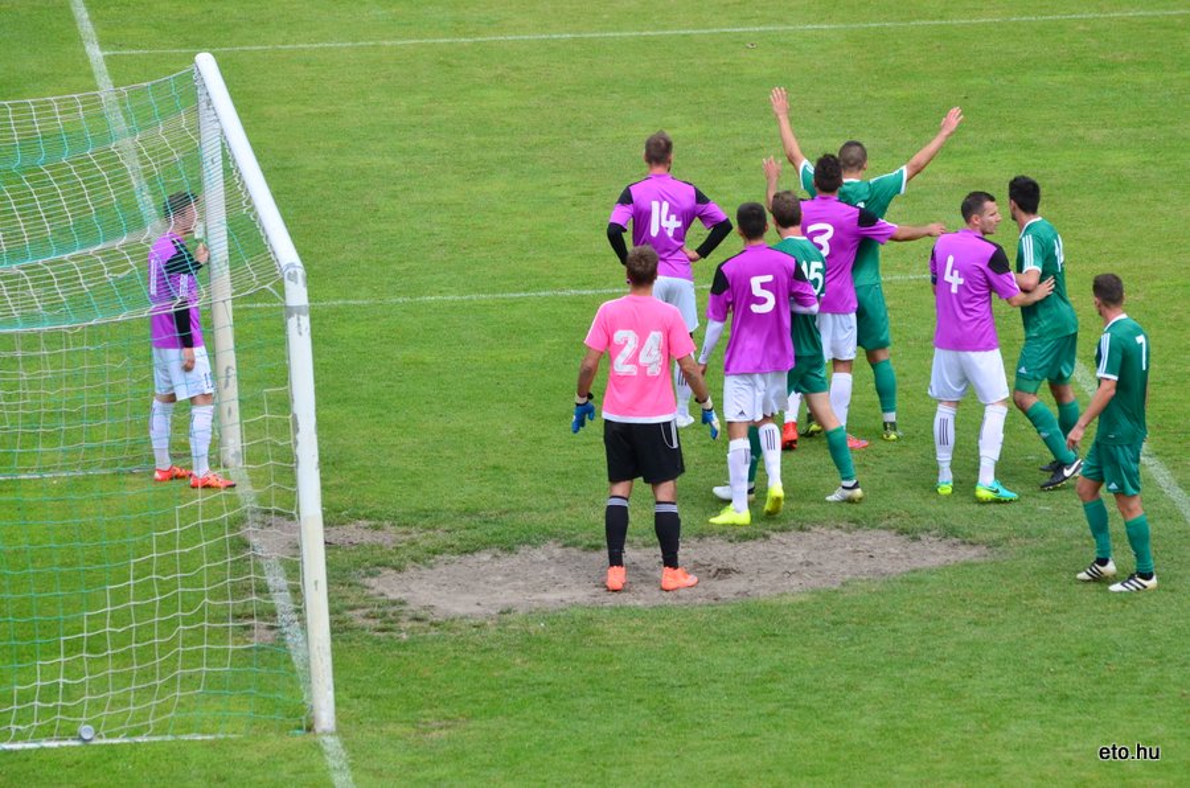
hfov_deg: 6.6
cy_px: 394
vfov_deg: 4.3
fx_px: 10390
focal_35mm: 315
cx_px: 595
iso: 640
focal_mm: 210
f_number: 5.6
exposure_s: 1/2000
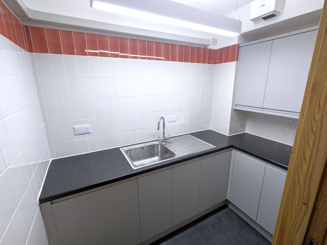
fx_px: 151
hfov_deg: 94.5
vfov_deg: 78.1
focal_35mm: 16
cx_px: 164
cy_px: 122
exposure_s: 1/100
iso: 76
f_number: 2.2
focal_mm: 2.35
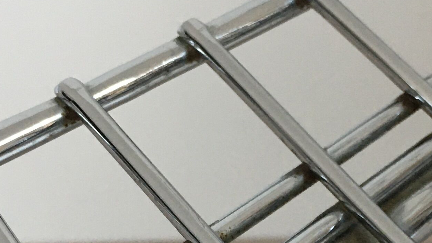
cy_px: 346
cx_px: 279
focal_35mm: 102
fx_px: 1169
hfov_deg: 20.9
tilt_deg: -46.9
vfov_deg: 11.5
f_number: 2.2
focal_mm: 4.15
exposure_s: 1/33
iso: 50
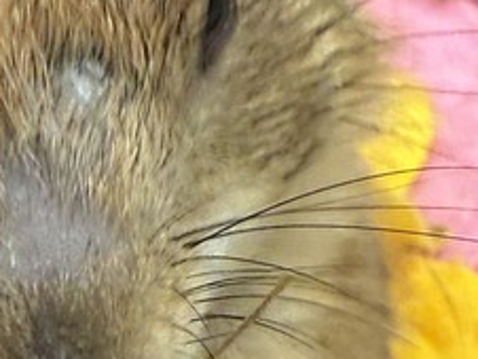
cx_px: 112
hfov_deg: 22.7
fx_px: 1175
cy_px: 258
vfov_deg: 17.3
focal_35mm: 85
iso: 200
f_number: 2.2
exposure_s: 1/50
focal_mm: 2.22
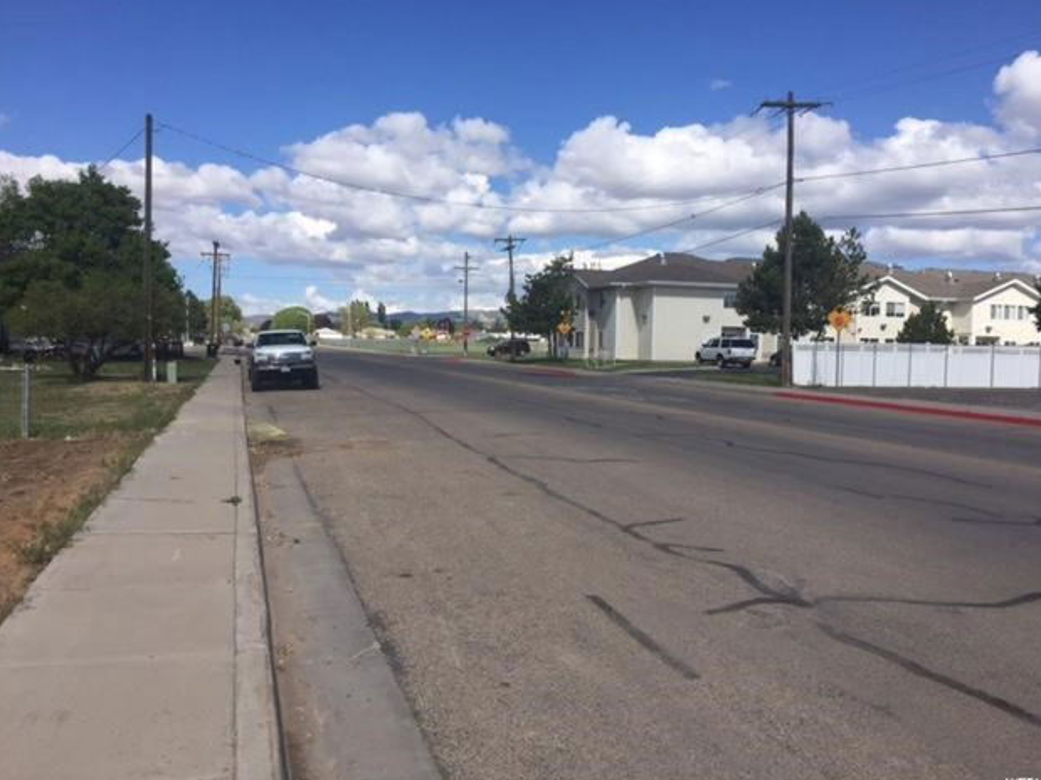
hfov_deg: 60.0
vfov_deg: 46.8
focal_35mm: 30
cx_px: 521
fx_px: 902
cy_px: 387
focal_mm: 4.15
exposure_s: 1/3597
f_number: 2.2
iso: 32
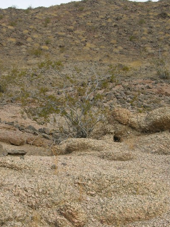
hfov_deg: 20.4
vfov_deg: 27.0
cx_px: 72
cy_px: 136
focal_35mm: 72
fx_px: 471
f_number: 5.4
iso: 50
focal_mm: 12.7
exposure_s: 1/166
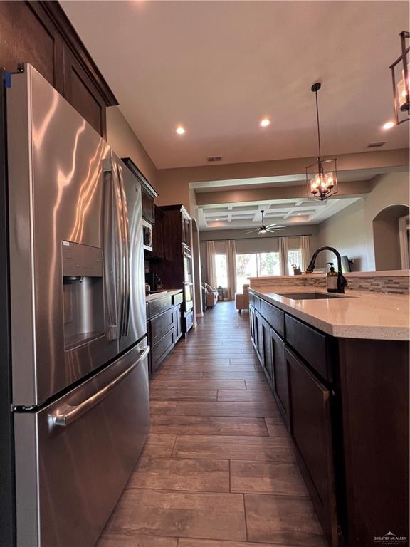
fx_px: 205
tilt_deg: +2.8
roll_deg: +3.9
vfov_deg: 106.2
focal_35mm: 13
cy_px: 274
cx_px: 205
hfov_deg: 89.9
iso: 200
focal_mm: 1.57
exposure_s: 1/120
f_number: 1.8
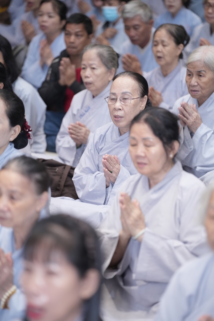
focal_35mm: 150
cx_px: 107
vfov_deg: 13.7
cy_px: 160
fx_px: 1337
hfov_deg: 9.1
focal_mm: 150
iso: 2000
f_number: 2.8
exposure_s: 1/200
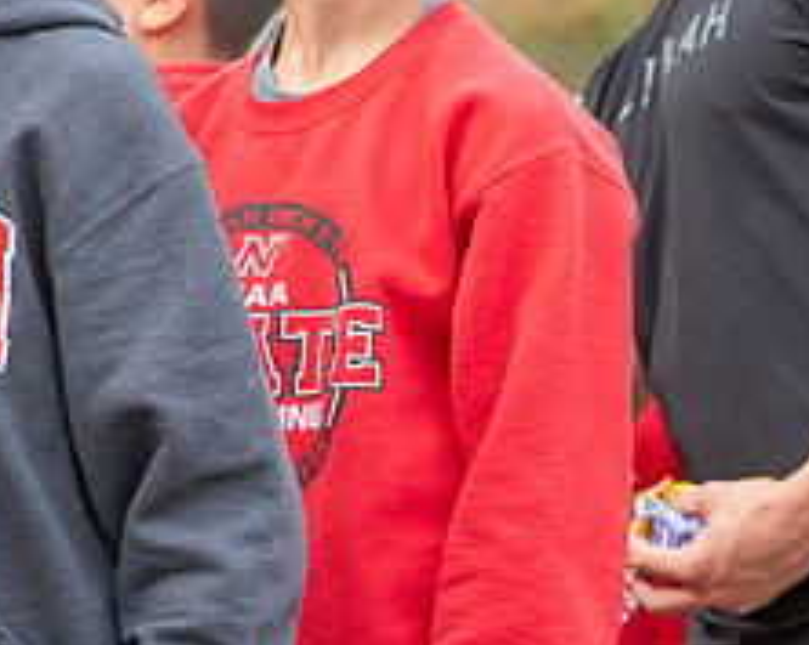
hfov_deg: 2.6
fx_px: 17623
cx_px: 951
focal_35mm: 737
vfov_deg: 2.1
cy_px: 457
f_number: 11
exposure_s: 1/200
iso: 3200
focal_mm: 300
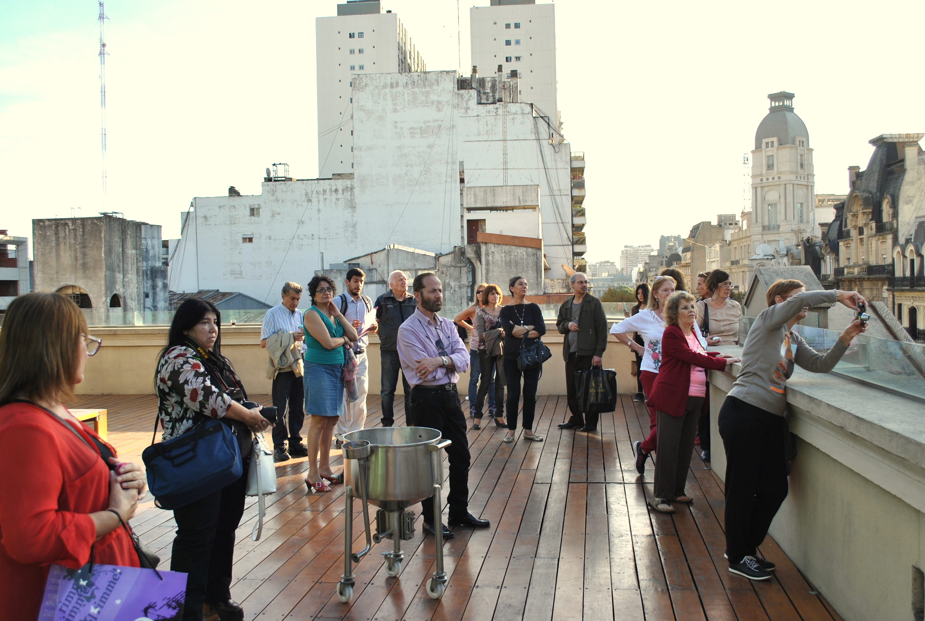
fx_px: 927
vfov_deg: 37.0
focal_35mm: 36
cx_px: 462
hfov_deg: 53.0
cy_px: 310
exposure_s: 1/125
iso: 100
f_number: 5.6
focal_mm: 24
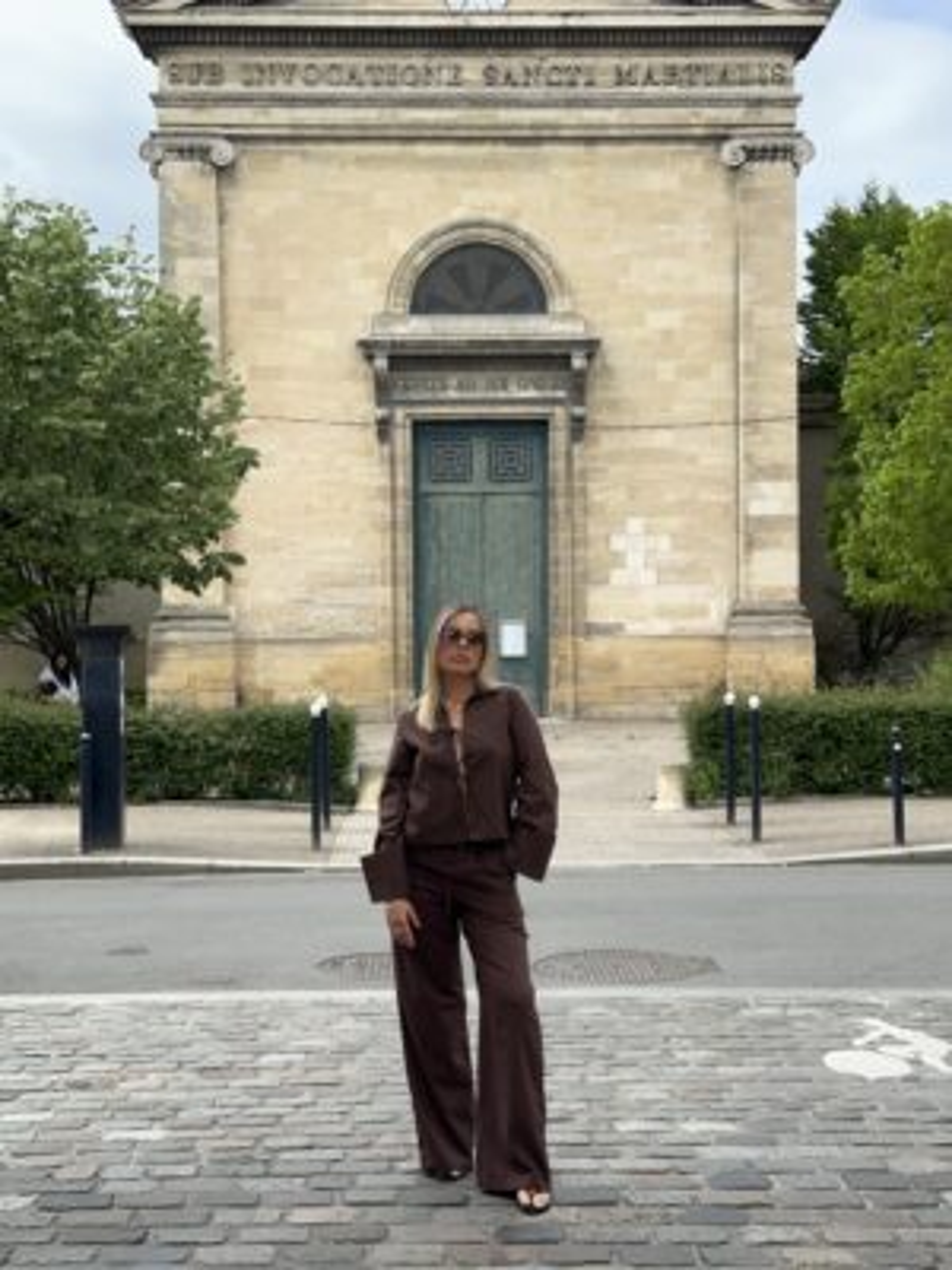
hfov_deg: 30.3
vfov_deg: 39.7
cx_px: 476
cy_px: 635
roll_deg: -0.3
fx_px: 1760
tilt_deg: +2.0
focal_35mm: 48
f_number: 1.78
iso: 64
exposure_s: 1/1751
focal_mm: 6.86
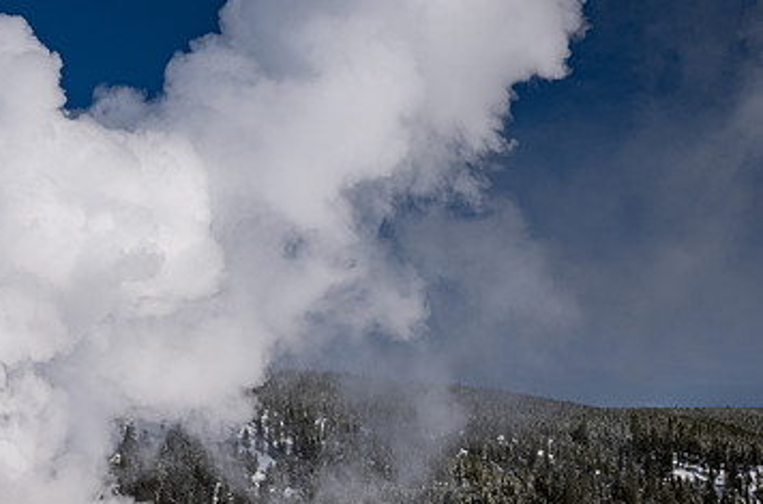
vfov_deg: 16.6
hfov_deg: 25.0
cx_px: 258
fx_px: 1711
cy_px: 412
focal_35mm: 81
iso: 125
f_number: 11
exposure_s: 1/125
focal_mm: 41
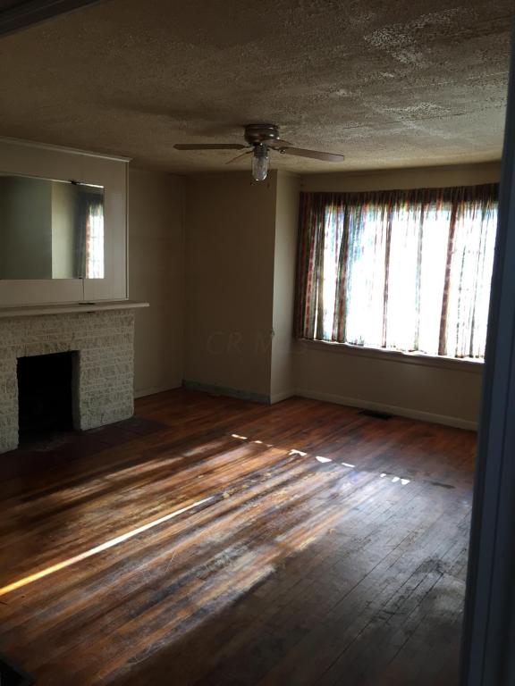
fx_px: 575
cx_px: 258
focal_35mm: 29
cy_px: 343
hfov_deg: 48.2
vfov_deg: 61.7
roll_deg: -1.9
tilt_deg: -9.6
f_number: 2.2
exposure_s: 1/40
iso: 32
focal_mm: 4.15
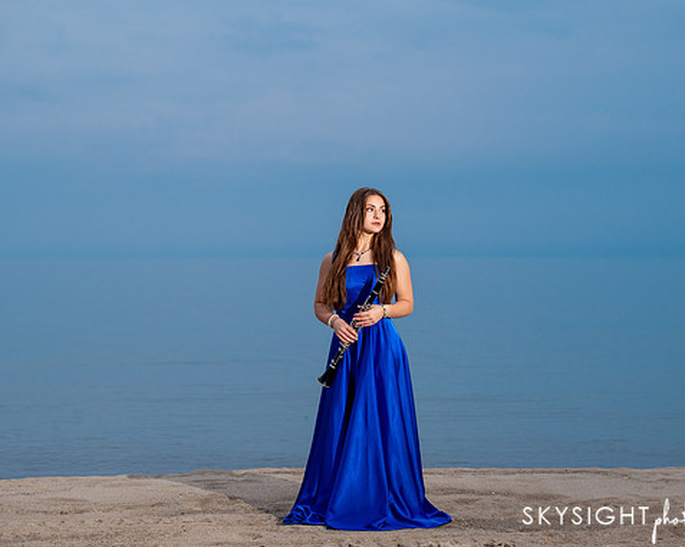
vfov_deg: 16.5
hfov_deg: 20.6
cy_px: 267
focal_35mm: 93
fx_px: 1884
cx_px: 369
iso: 640
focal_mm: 78
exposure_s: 1/200
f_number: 5
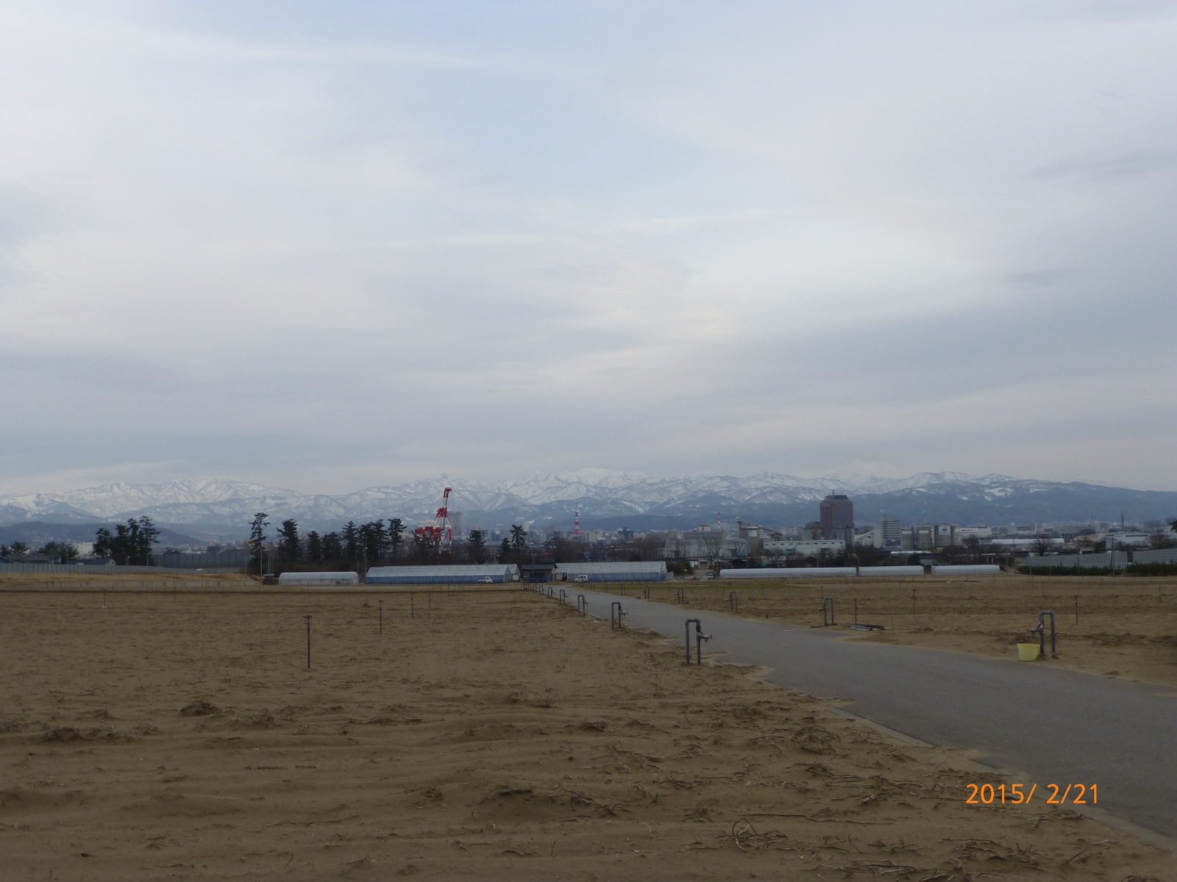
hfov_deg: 42.9
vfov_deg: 32.9
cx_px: 588
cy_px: 441
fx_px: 1496
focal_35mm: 44
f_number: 4.1
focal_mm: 7.9
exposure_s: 1/320
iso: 100
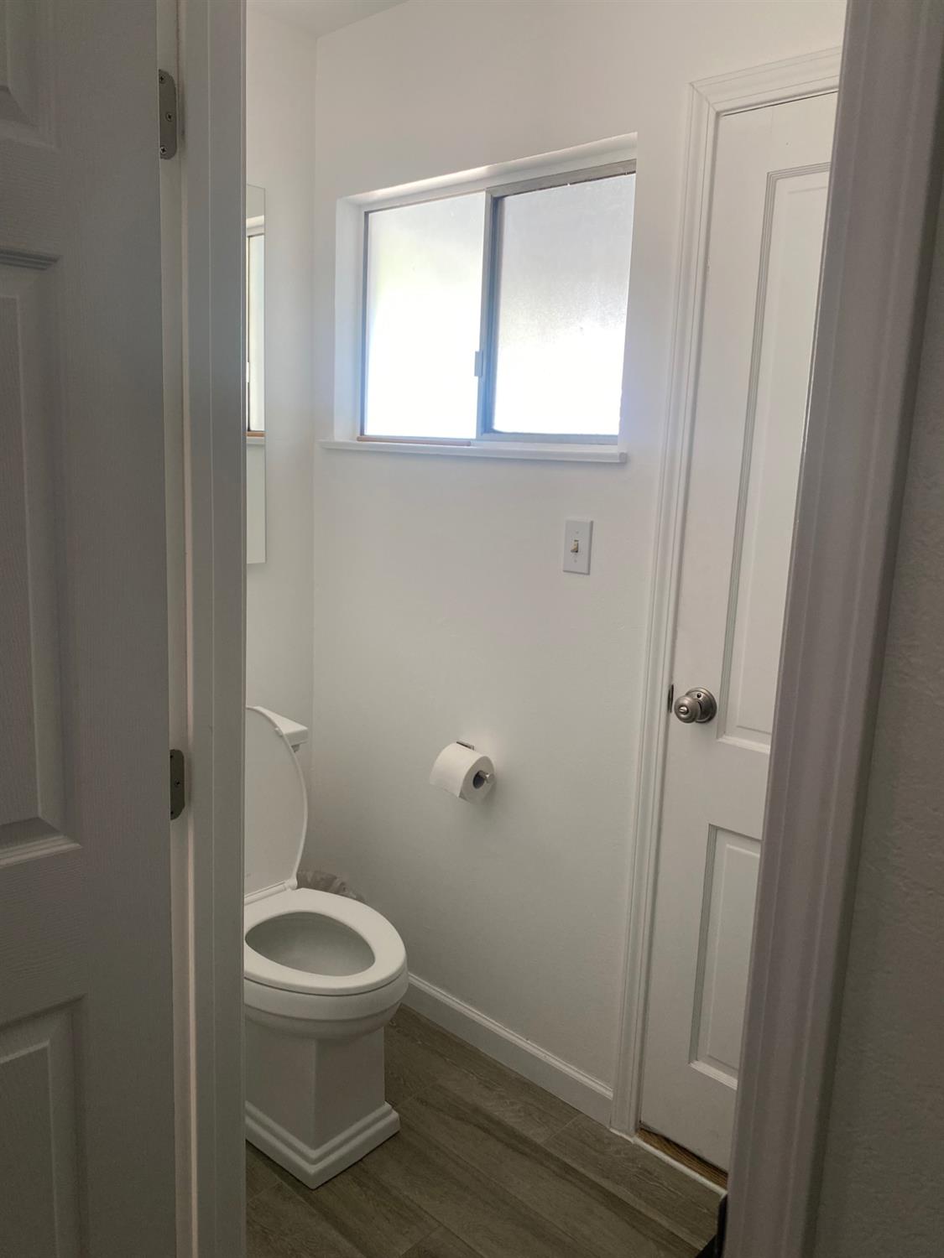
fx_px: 945
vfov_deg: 67.3
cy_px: 629
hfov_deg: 53.1
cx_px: 472
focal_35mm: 26
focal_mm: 4.25
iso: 100
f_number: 1.8
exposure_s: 1/60
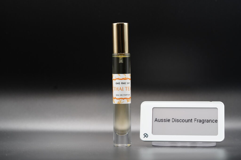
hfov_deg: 22.6
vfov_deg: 15.2
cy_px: 80
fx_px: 603
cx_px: 120
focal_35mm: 90
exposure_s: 1/100
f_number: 5
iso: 2000
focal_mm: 90
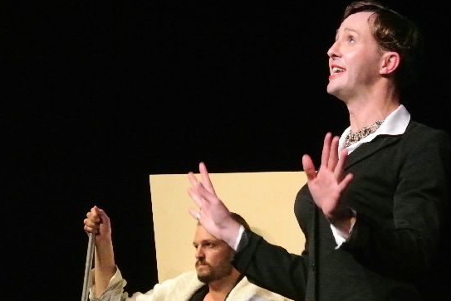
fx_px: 2457
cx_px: 316
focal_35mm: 196
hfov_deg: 10.5
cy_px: 196
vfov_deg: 7.0
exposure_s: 1/50
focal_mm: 49.3
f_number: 5.6
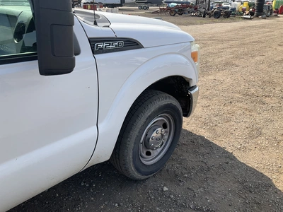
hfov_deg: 61.7
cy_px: 106
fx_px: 237
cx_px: 142
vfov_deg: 48.2
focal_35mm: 29
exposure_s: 1/842
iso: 25
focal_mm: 3
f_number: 1.8
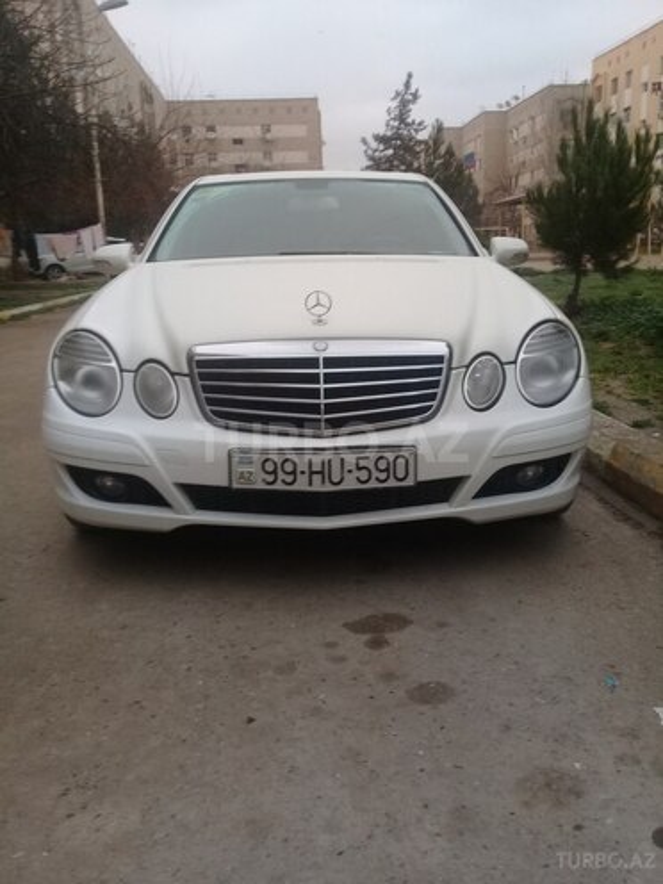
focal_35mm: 31
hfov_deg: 45.4
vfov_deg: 58.4
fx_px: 792
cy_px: 442
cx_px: 332
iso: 50
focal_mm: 3.3
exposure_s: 1/33
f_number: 2.2
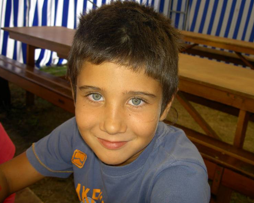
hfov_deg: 44.8
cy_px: 102
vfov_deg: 36.5
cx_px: 121
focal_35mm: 41
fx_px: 308
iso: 100
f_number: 2.8
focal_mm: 8
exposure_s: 1/60
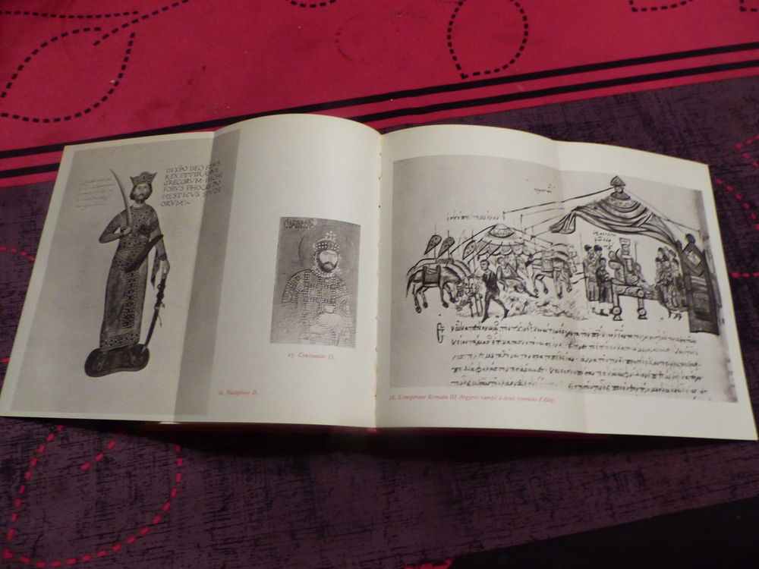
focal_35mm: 25
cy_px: 284
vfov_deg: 54.9
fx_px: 548
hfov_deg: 69.4
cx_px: 380
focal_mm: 4.5
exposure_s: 1/30
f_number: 2.8
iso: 400
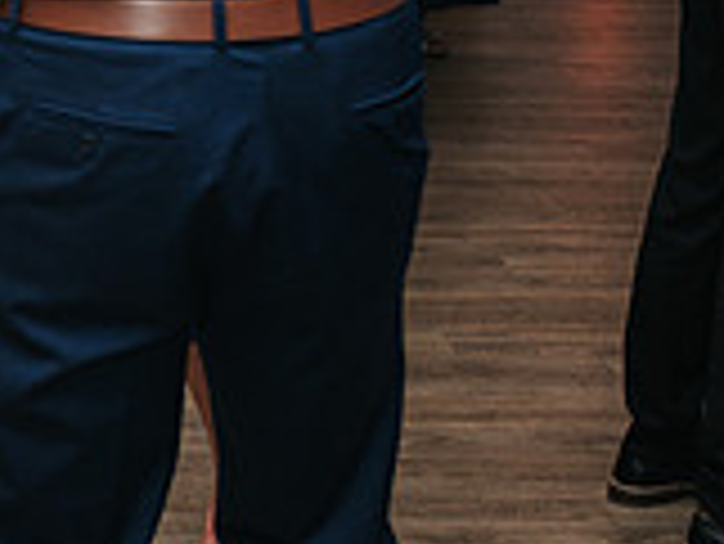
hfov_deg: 15.1
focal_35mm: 121
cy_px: 216
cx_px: -355
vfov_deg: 12.3
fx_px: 2533
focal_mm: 35
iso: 800
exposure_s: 1/200
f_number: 3.2
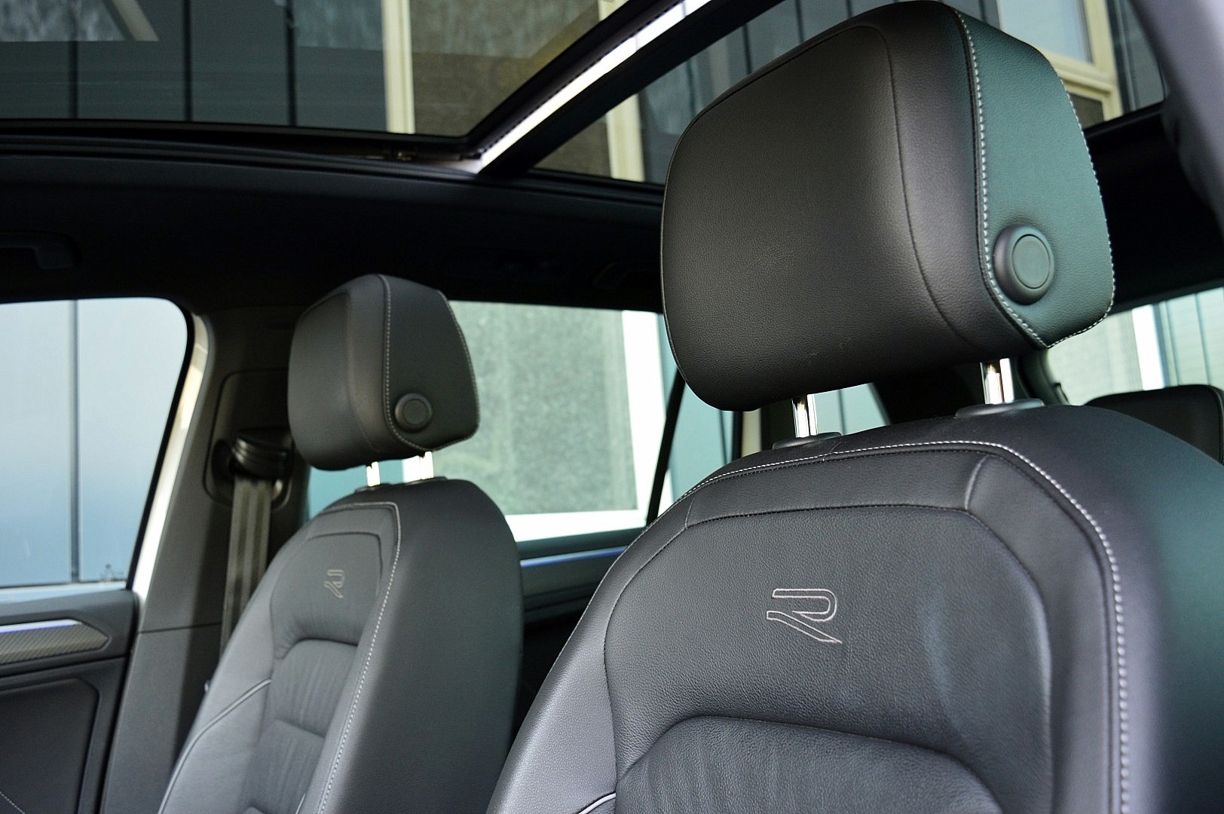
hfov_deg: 55.1
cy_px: 407
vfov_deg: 38.3
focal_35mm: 34
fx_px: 1172
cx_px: 612
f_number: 5
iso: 800
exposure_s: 1/60
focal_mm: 23
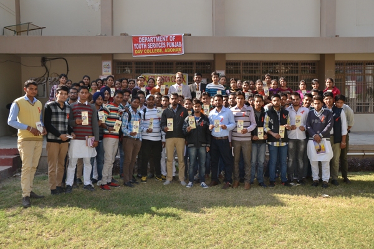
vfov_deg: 36.9
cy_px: 124
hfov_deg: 53.1
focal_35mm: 36
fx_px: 374
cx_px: 187
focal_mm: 24
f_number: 9
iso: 200
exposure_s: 1/125
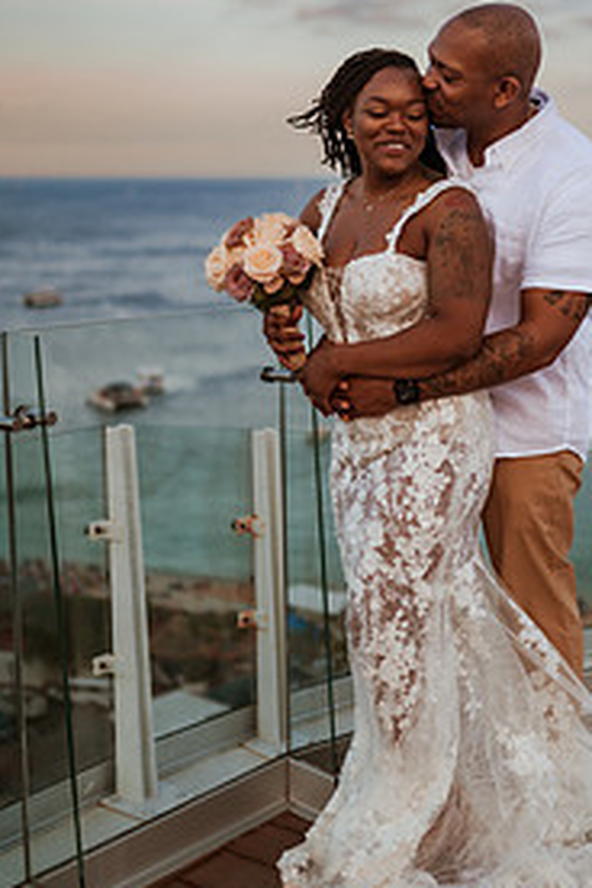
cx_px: 407
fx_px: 1406
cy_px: 322
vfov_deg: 34.8
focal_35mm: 57
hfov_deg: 23.6
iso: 160
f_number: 1.4
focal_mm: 35
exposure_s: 1/2500
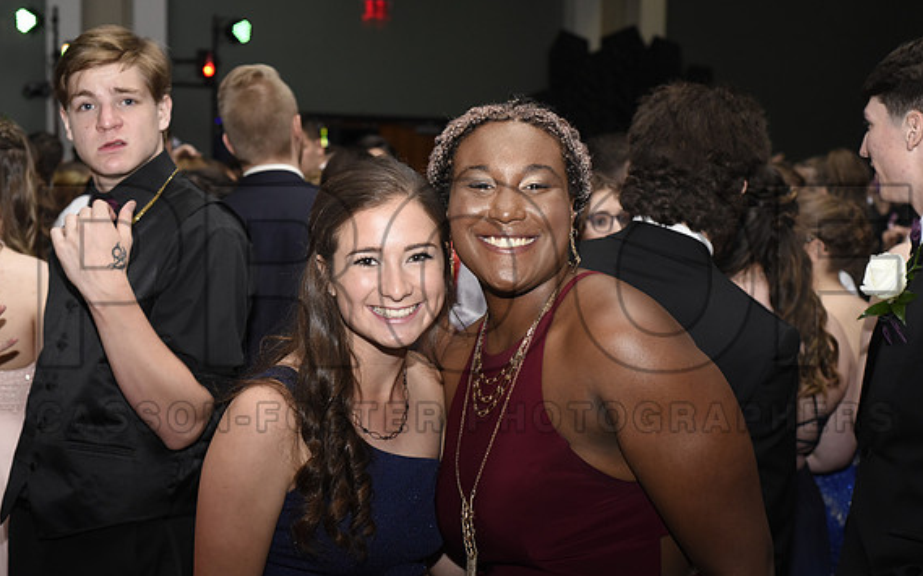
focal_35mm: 52
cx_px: 464
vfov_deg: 24.8
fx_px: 1307
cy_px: 309
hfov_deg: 38.9
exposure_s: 1/200
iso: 2500
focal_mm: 50
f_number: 5
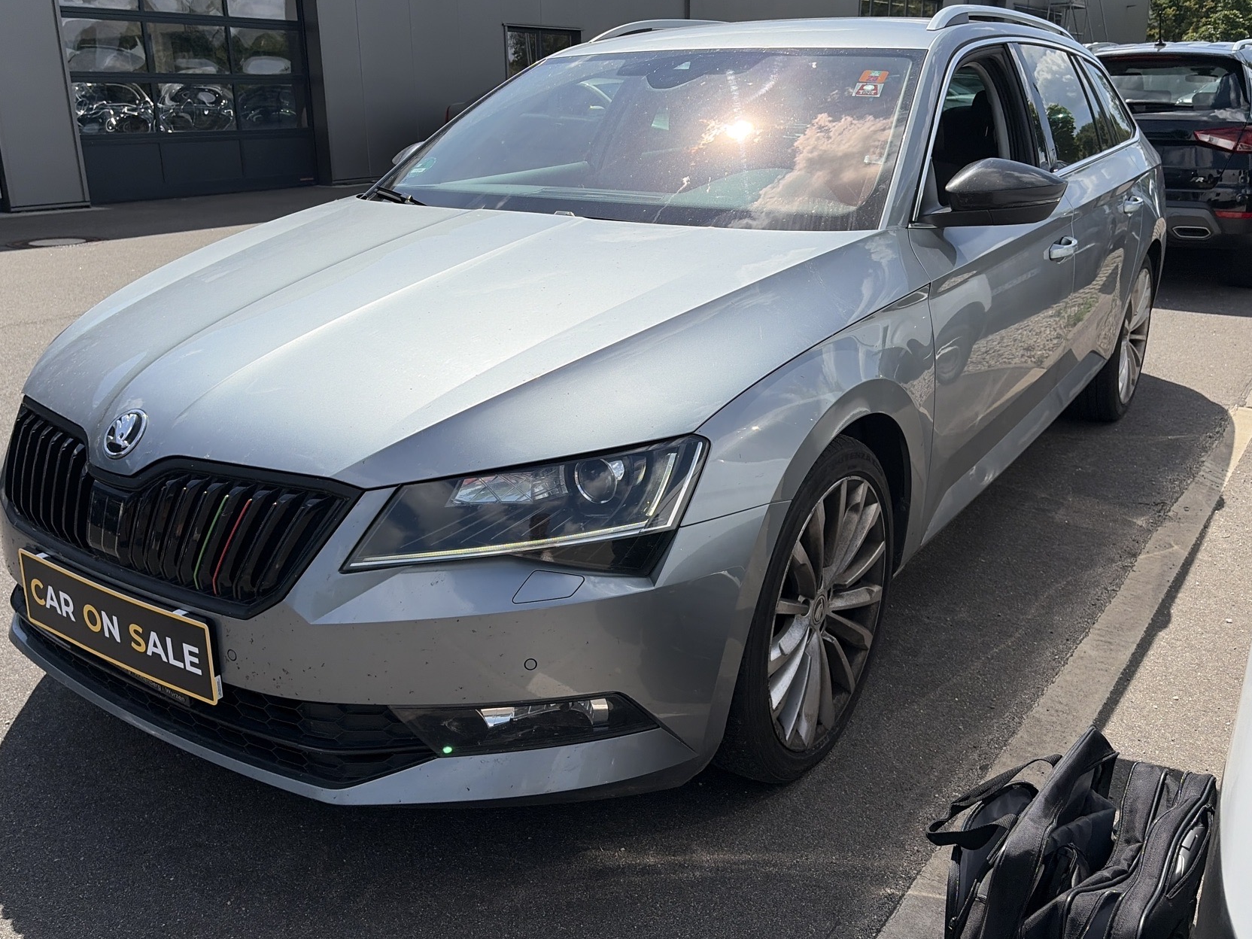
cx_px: 590
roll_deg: +2.6
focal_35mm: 30
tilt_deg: -15.2
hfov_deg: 59.9
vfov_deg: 46.8
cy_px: 436
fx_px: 1085
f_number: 1.6
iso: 64
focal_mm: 5.96
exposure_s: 1/5348
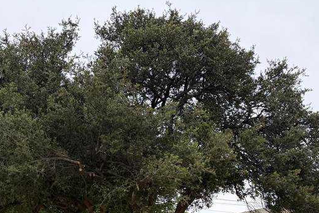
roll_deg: -0.7
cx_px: 196
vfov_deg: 19.8
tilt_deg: -0.3
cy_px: 294
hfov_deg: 32.2
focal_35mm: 62
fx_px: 550
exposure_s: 1/1770
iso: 100
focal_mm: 6.76
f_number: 1.78
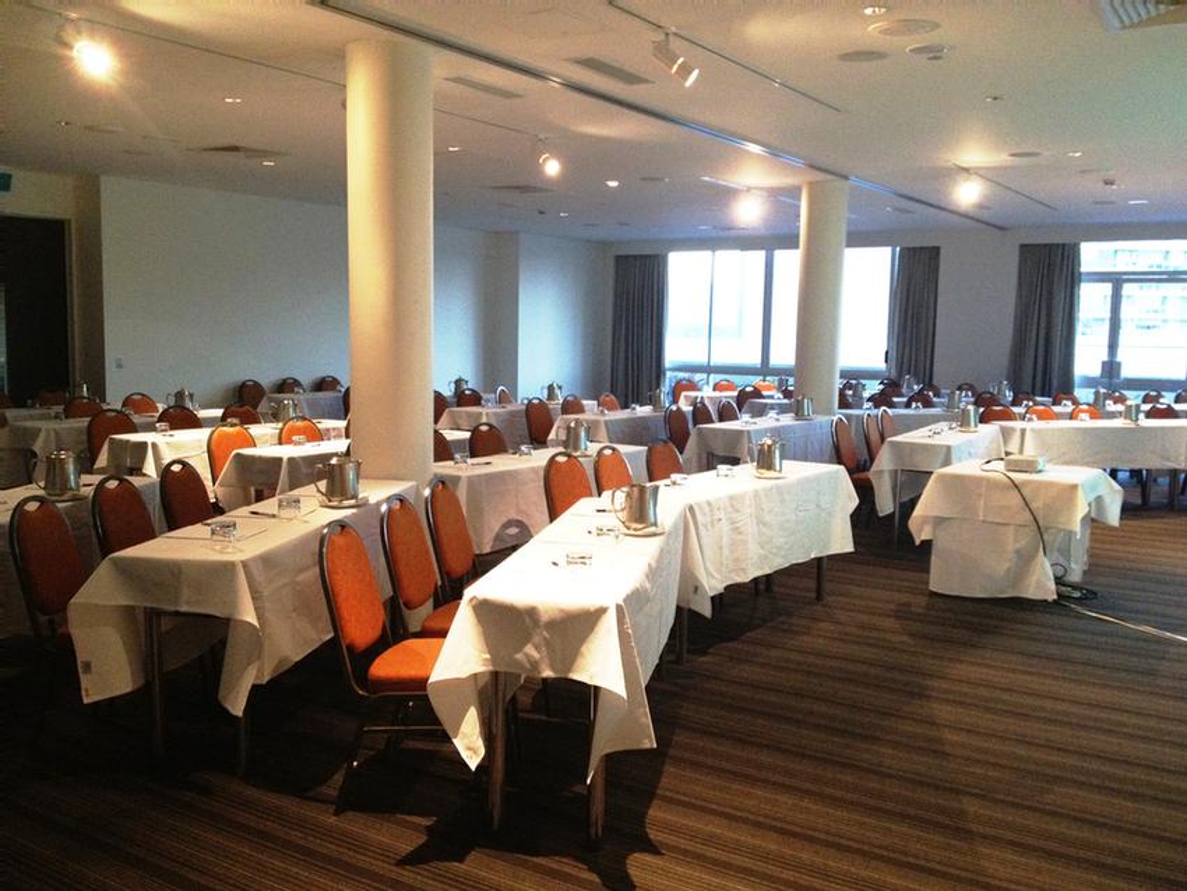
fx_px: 1201
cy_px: 446
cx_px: 594
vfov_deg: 40.7
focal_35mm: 35
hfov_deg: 52.6
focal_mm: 4.28
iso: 250
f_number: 2.4
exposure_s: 1/20
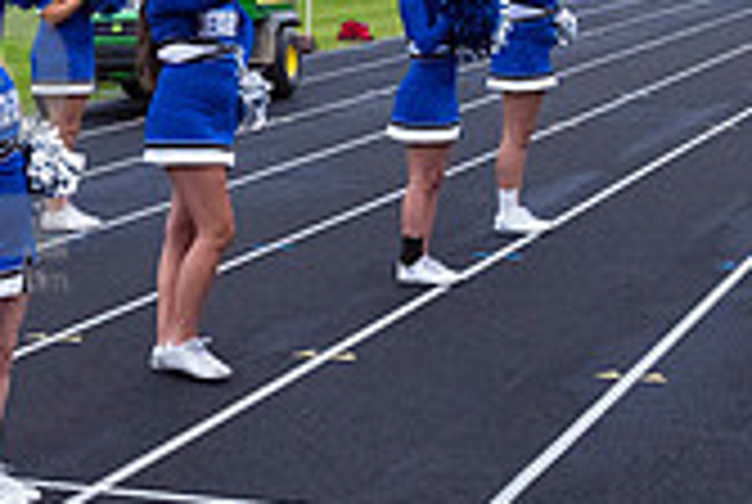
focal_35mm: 111
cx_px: -68
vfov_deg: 12.4
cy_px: 137
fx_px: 2323
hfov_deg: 17.8
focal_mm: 32
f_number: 6.3
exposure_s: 1/640
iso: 3200
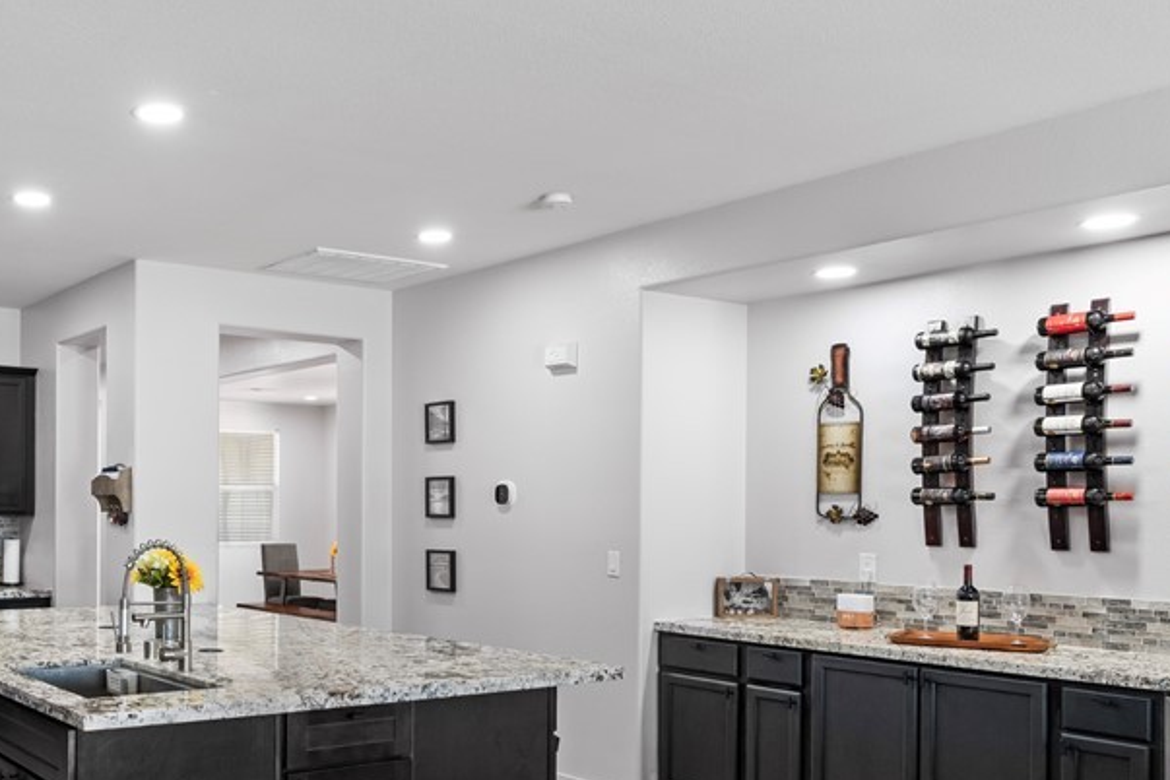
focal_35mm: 36
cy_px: 512
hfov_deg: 50.5
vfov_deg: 36.5
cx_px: 264
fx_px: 1170
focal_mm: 20
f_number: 8
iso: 400
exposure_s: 1/4
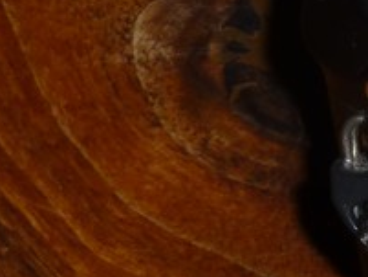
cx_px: 855
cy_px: -332
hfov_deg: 3.5
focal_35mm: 554
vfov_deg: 2.7
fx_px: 5893
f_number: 5.3
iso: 100
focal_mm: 19.4
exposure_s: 1/60
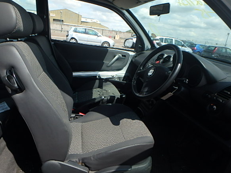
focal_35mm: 23
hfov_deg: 73.8
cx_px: 108
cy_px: 84
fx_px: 153
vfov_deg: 58.9
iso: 125
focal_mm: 3.7
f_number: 3.5
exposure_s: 1/800
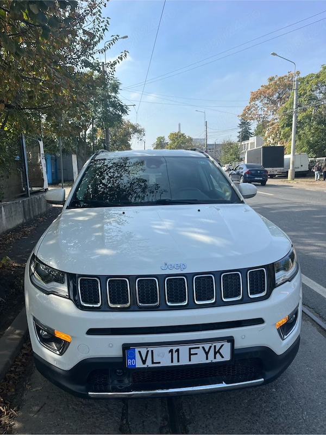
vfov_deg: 67.3
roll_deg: +0.3
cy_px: 218
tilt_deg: -10.5
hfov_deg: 53.1
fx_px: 326
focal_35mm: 26
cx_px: 163
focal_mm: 5.1
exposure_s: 1/2101
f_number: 1.6
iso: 50
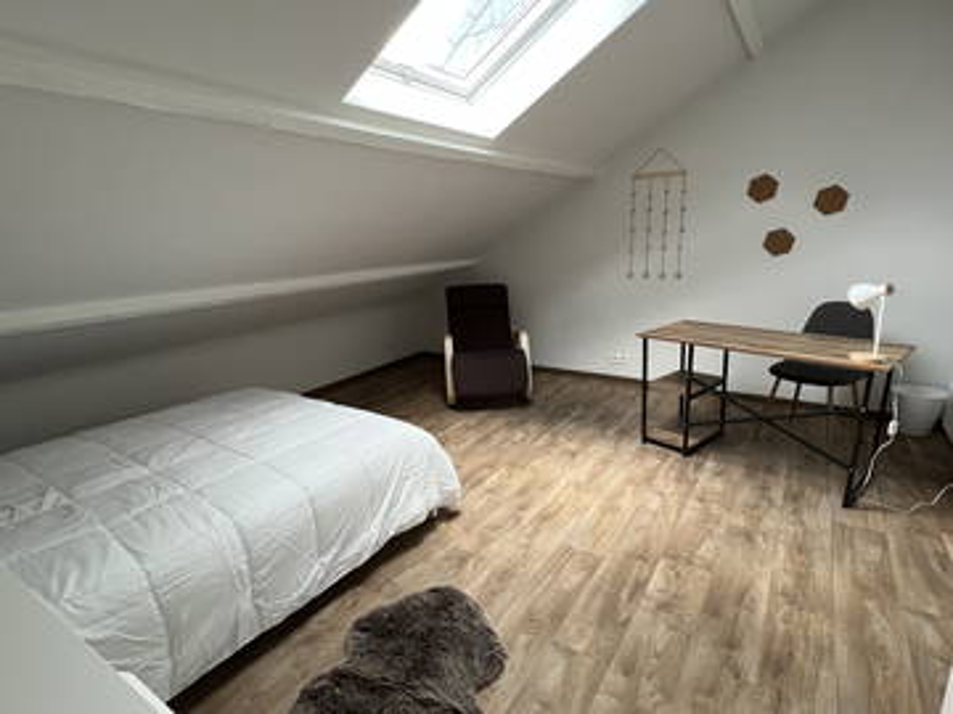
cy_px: 357
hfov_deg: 106.2
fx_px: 358
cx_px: 476
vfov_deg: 89.9
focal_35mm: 13
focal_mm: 1.57
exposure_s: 1/99
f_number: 1.8
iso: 125
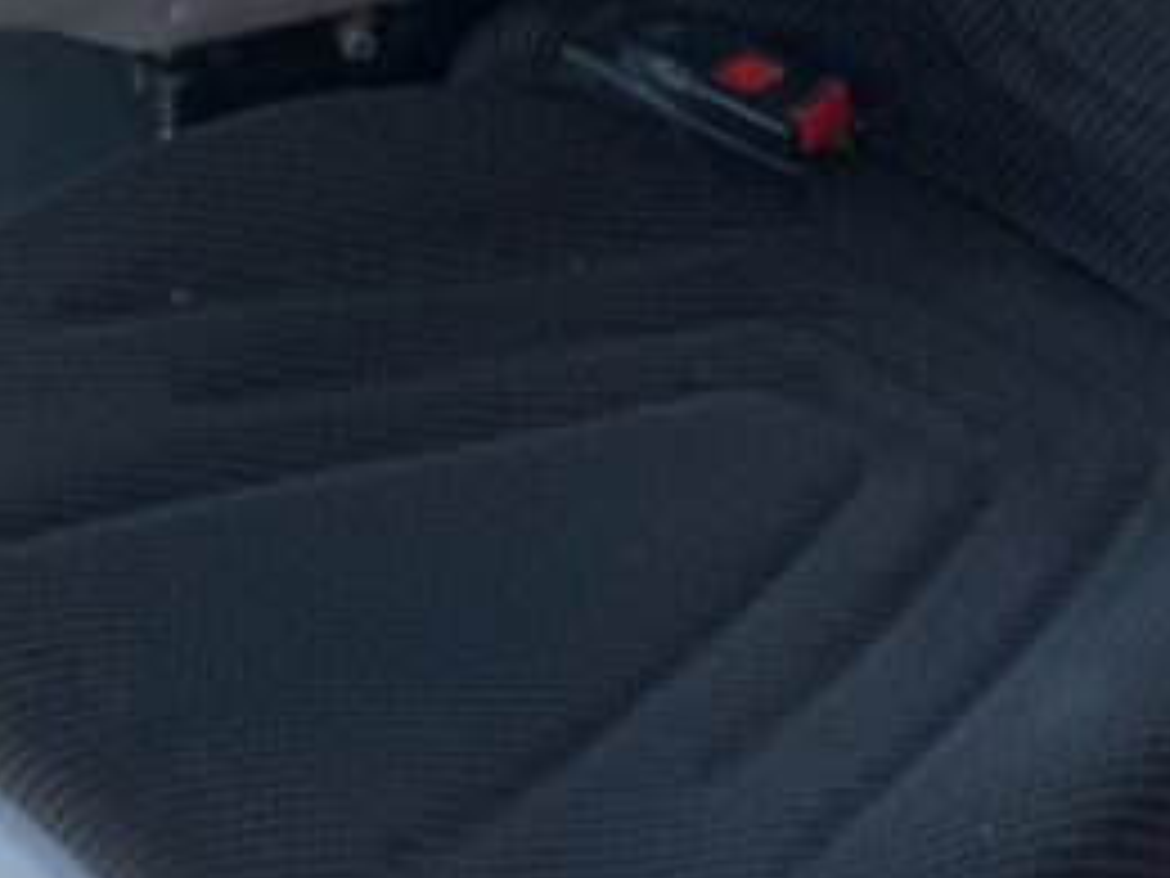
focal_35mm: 114
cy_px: 32
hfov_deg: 17.1
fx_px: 3853
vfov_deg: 12.9
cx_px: 927
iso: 16
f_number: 1.8
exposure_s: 1/403
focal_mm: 3
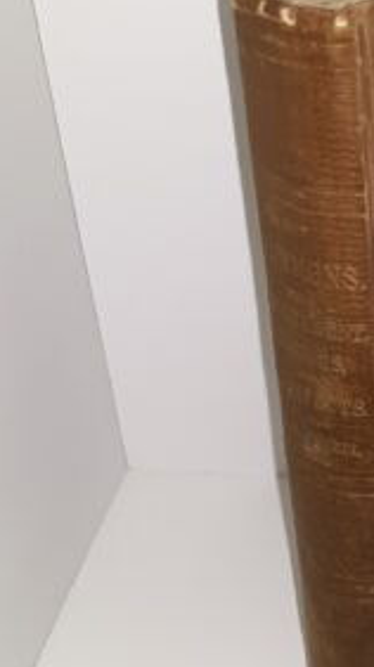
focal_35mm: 65
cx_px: 497
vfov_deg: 32.4
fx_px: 1149
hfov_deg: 17.3
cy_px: 334
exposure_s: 1/120
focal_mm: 3.7
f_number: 1.7
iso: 40
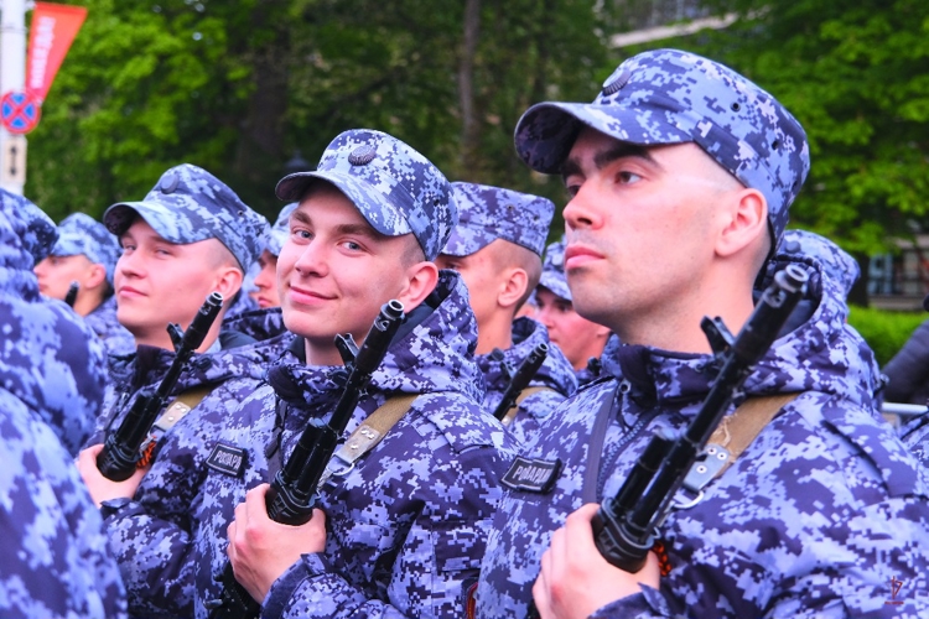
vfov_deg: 24.2
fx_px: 1445
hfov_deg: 35.6
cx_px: 464
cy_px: 310
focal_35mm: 56
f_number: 4
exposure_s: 1/56.2
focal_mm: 37.6
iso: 1250
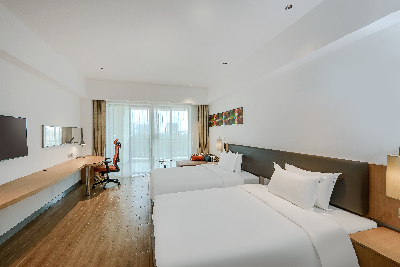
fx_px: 156
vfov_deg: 81.3
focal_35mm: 14
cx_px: 200
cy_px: 134
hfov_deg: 104.2
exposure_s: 1/20
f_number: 16
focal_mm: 14
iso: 100
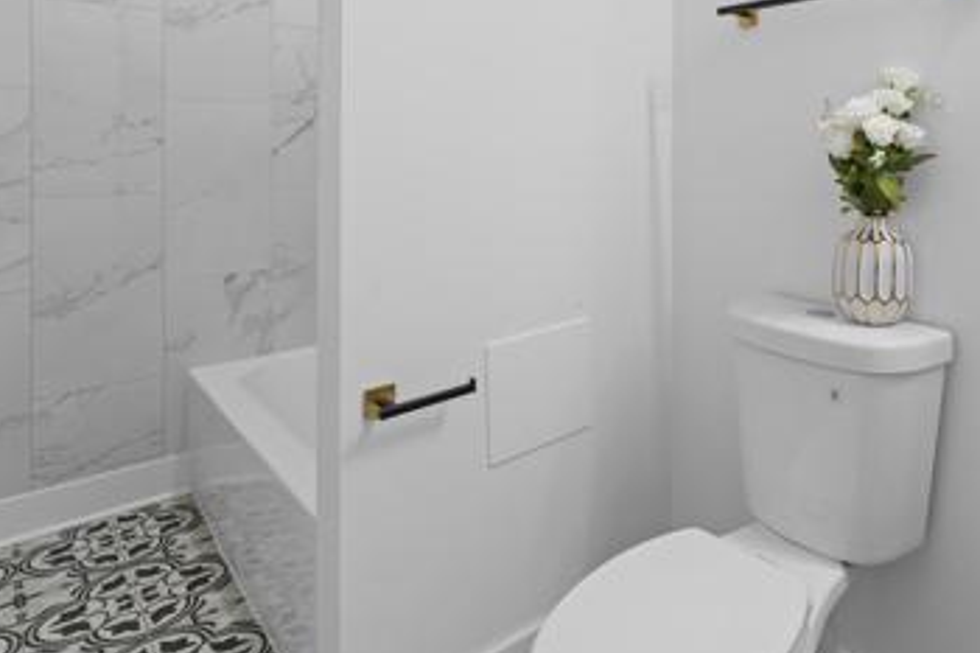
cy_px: 157
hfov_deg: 68.3
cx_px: 750
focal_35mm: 24
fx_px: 653
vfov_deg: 50.7
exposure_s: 1/8
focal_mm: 14
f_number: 8
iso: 100
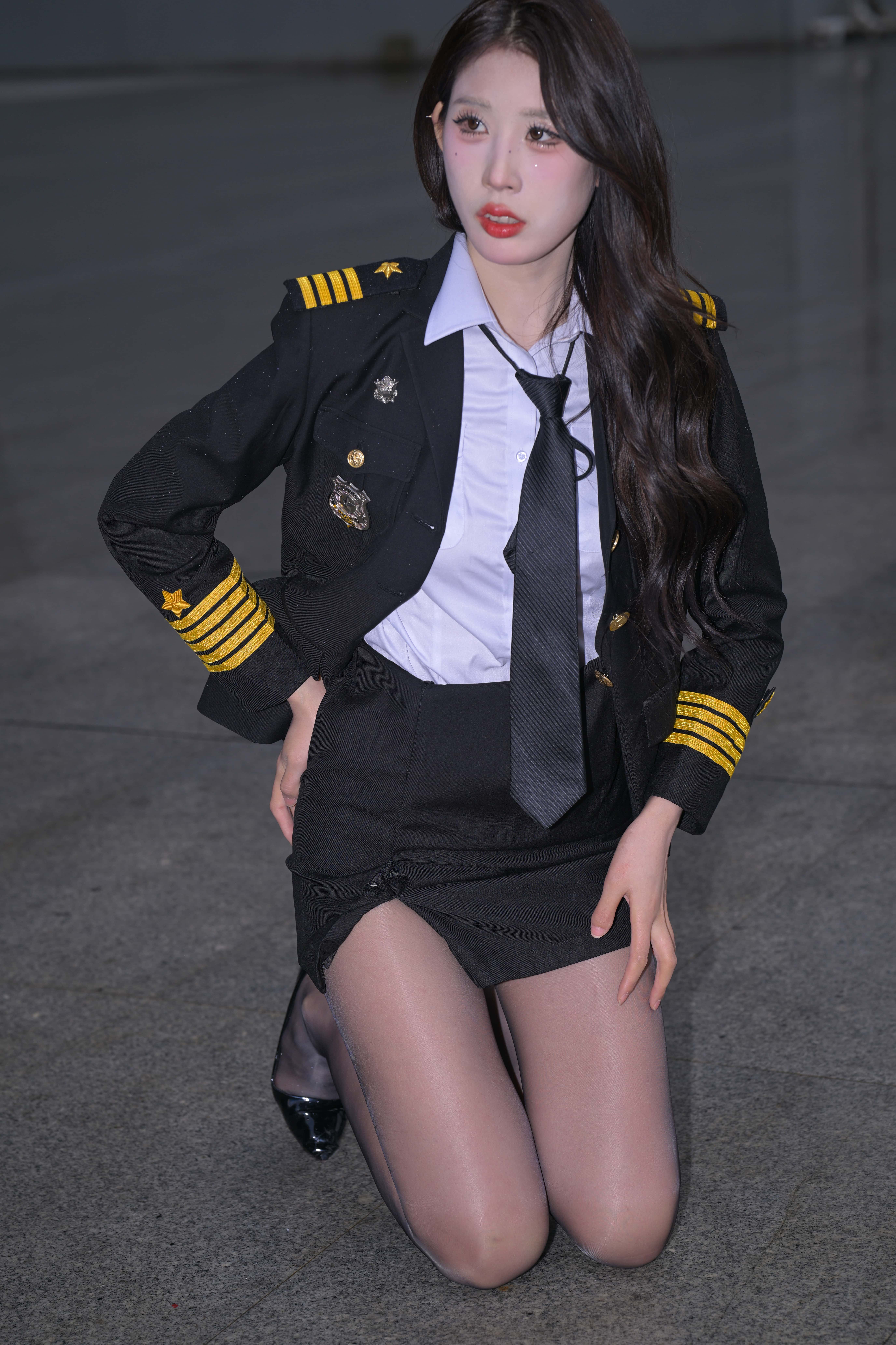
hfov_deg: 16.1
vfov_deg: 23.9
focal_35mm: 85
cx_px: 448
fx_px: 3173
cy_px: 672
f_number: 4.5
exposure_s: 1/200
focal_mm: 85
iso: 80
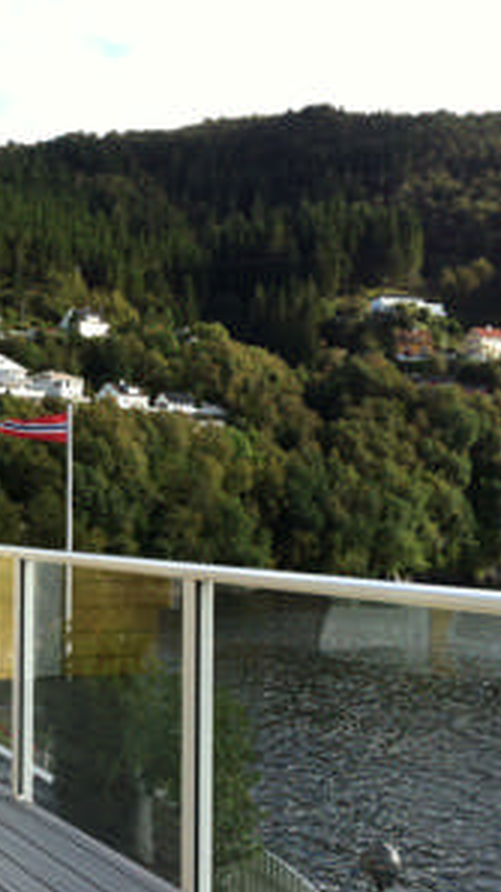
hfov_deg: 18.3
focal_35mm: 64
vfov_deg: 32.8
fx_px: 1512
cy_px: 521
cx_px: -18
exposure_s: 1/479
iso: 80
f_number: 2.8
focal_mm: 3.85
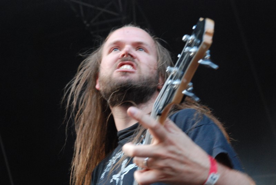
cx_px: 138
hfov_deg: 18.2
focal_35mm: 112
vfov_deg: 12.2
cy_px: 92
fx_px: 864
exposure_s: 1/45
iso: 1600
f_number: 9.5
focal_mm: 75
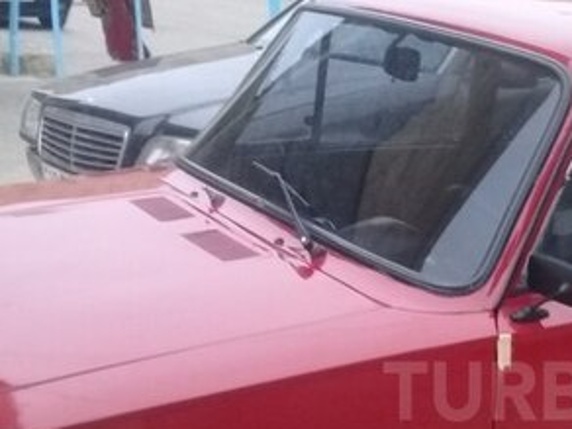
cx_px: 584
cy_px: 391
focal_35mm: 70
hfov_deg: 26.2
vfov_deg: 20.6
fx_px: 1157
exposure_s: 1/33
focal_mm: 3.3
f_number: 2.2
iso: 200
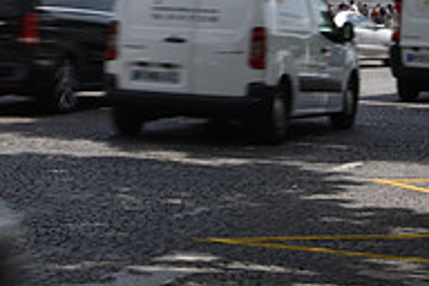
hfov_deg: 14.1
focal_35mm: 145
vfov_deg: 9.3
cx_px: 87
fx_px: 1728
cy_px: -84
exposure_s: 1/20
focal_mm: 48
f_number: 32
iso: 110
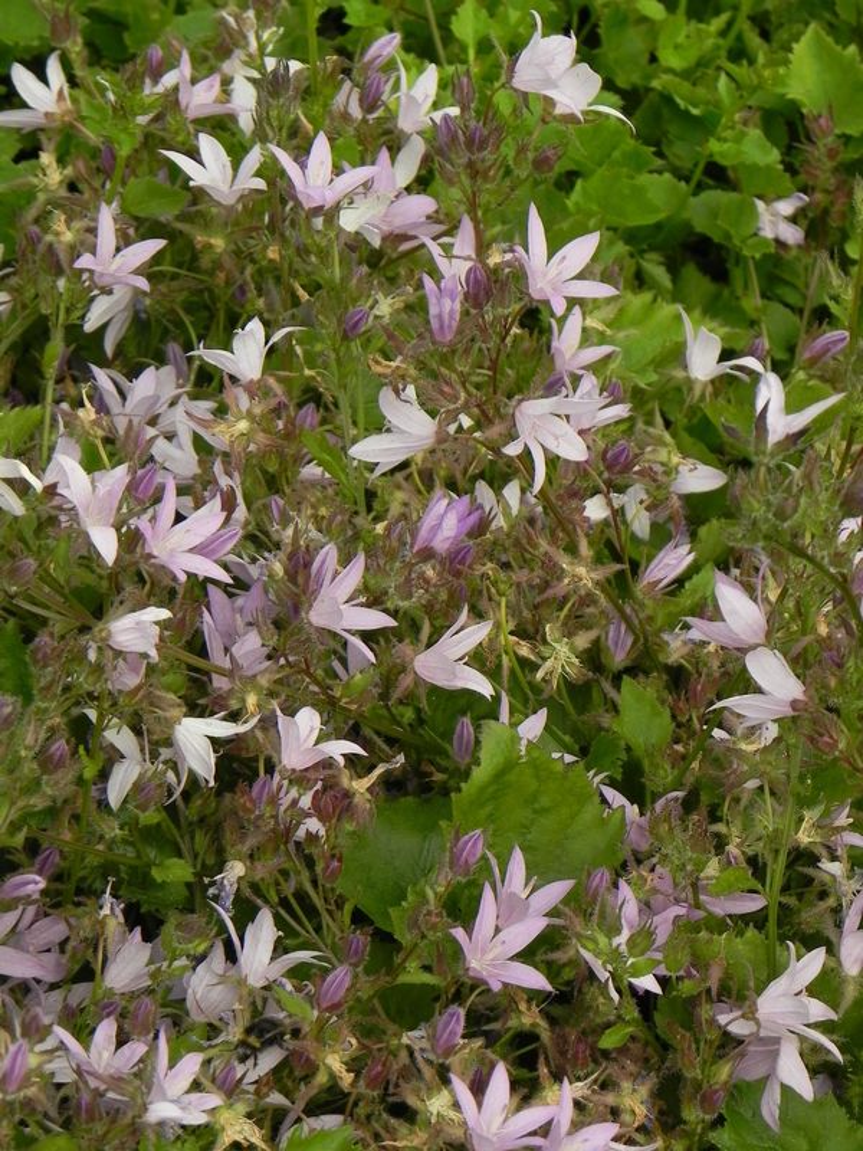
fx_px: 4787
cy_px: 576
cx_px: 432
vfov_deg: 13.7
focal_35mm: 144
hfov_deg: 10.3
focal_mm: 25.7
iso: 160
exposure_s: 1/250
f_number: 5
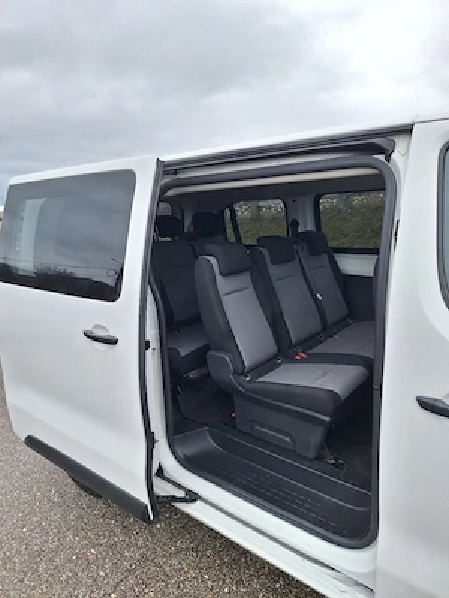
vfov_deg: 73.9
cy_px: 299
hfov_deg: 58.9
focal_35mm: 23
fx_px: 398
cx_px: 224
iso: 40
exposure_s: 1/227
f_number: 1.8
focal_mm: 5.54
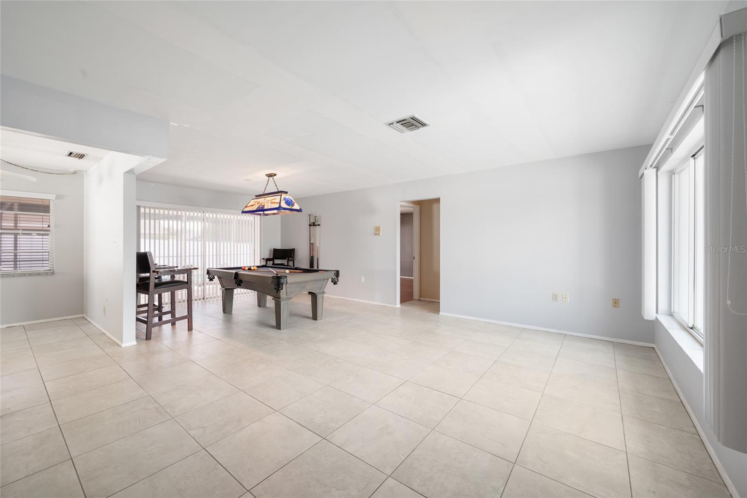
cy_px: 249
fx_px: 291
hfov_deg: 104.2
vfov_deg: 81.2
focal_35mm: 14
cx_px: 374
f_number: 9
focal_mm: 14
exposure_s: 1/2.5
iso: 250
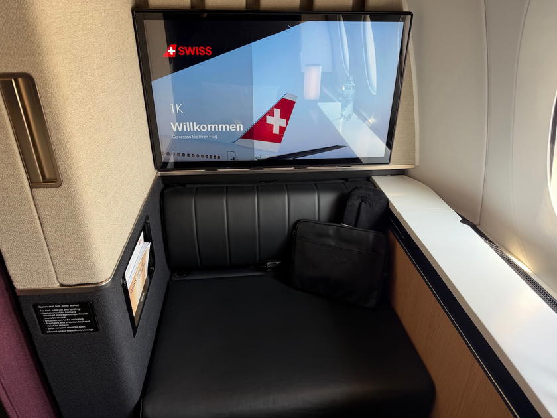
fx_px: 386
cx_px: 278
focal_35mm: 24
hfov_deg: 71.6
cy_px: 209
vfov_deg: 56.8
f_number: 1.78
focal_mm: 6.76
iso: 100
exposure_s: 1/95
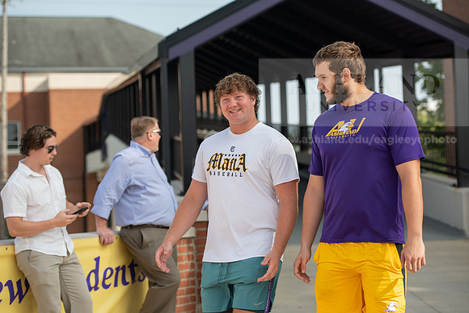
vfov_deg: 14.4
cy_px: 156
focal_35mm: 95
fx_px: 1238
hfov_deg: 21.5
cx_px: 234
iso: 160
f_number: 4
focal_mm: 95
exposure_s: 1/800
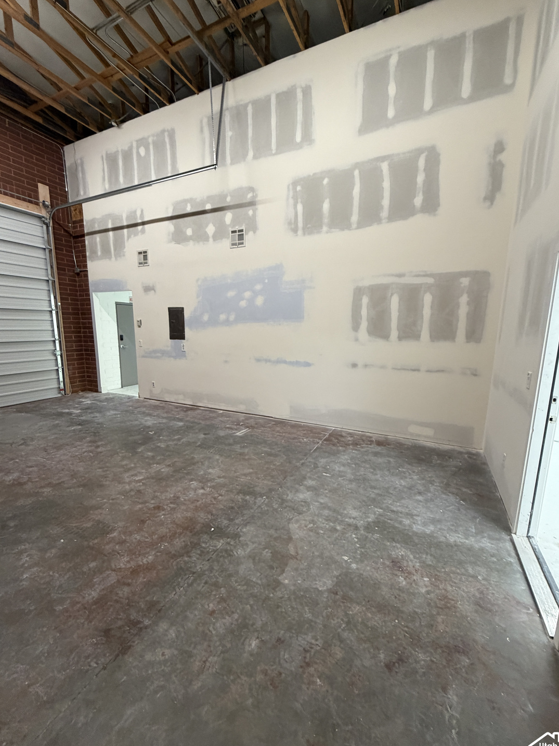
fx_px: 323
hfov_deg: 81.7
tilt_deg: -8.6
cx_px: 277
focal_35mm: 15
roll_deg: -0.6
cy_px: 383
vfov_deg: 98.2
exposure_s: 1/60
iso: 320
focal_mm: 2.22
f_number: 2.2
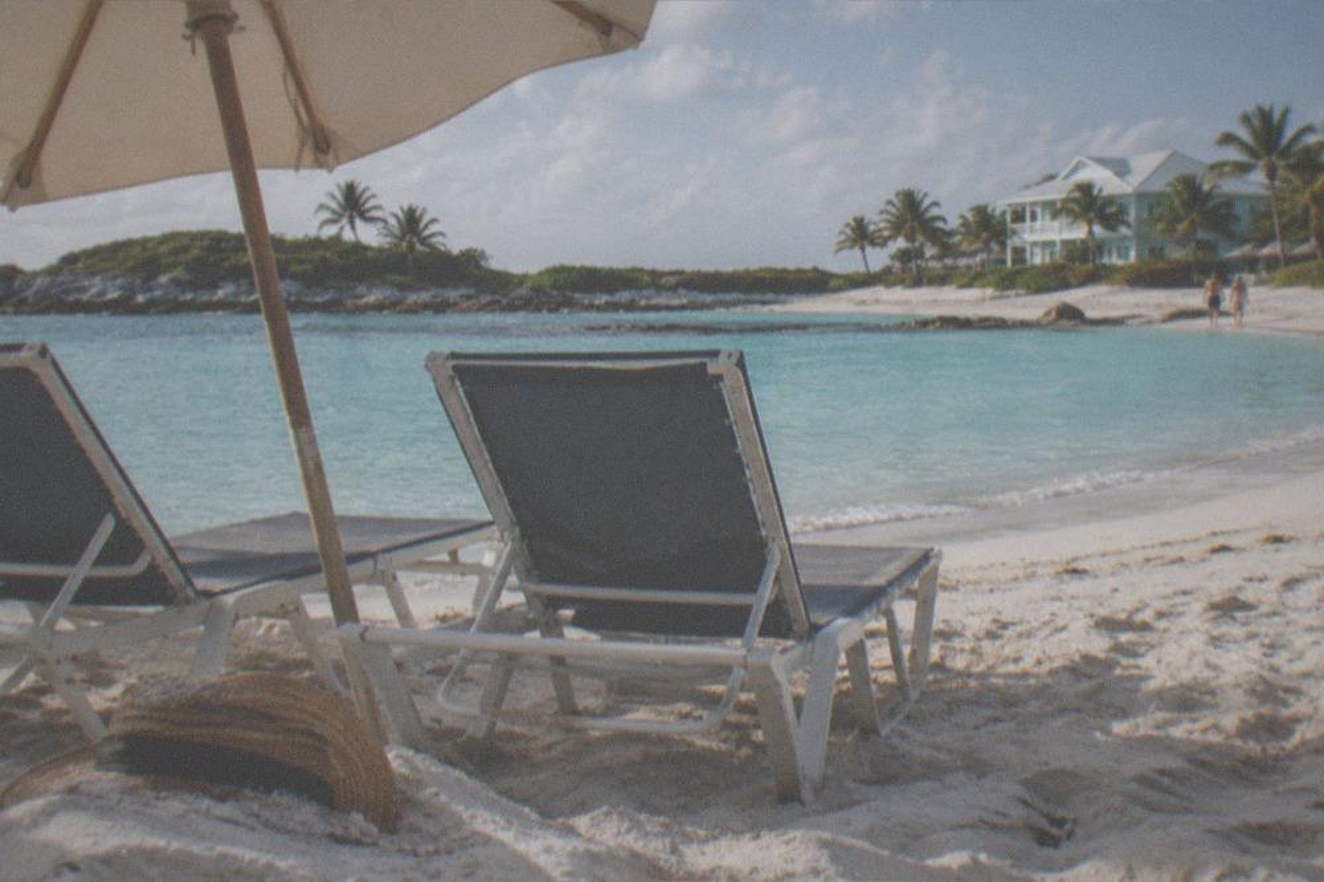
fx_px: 1728
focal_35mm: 47
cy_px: 441
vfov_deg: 28.6
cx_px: 662
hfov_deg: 41.9
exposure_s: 1/320
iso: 320
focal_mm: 47
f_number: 8
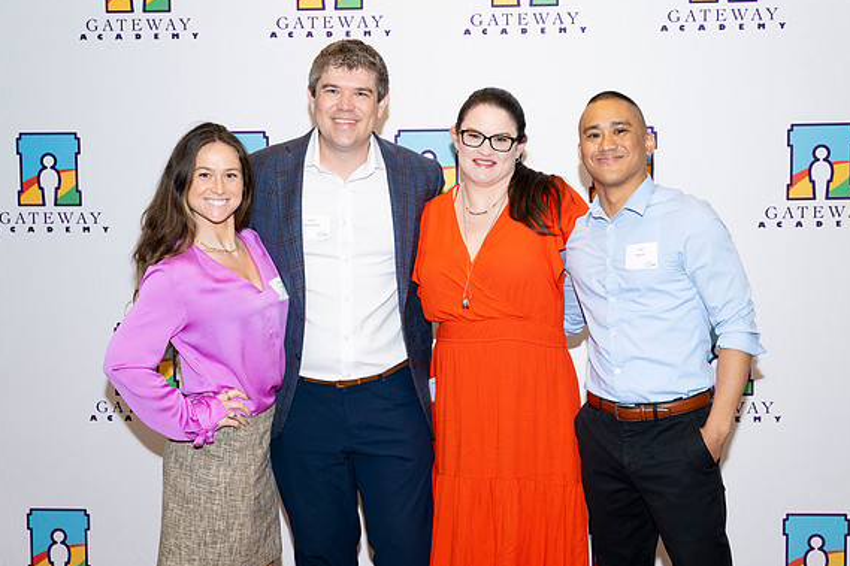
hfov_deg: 37.5
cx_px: 430
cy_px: 280
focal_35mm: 53
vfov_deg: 25.5
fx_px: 1251
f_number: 5.6
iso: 800
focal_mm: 52
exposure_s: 1/160
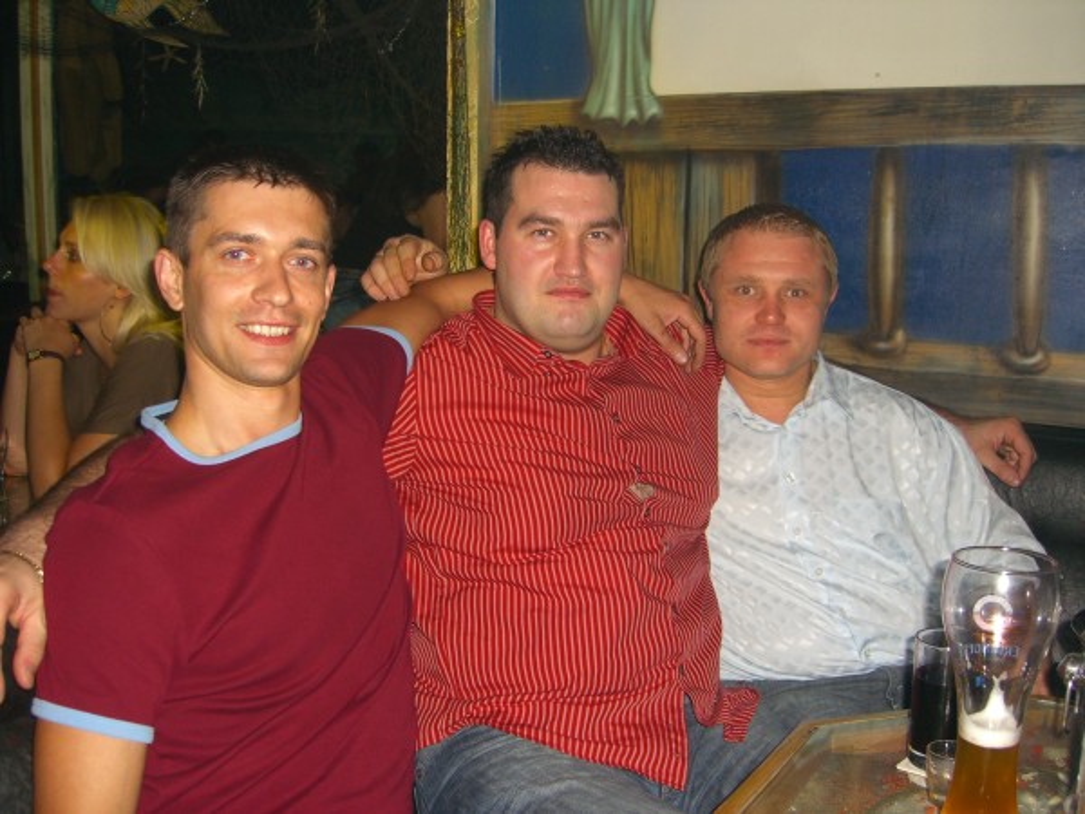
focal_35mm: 38
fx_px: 1191
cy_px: 407
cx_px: 542
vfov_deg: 37.7
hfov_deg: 49.0
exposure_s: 1/60
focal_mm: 7.9
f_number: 2.8
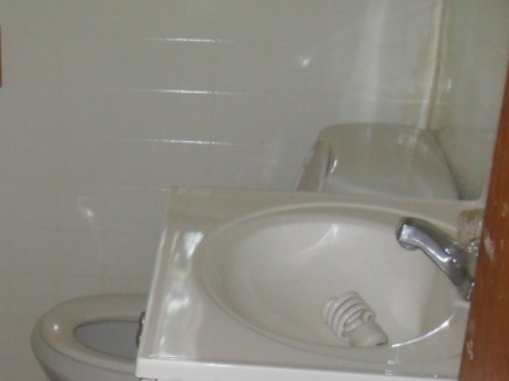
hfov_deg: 21.5
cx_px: -90
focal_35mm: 85
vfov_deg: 16.9
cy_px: 393
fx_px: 1249
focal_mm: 6.3
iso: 200
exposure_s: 1/45
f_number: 3
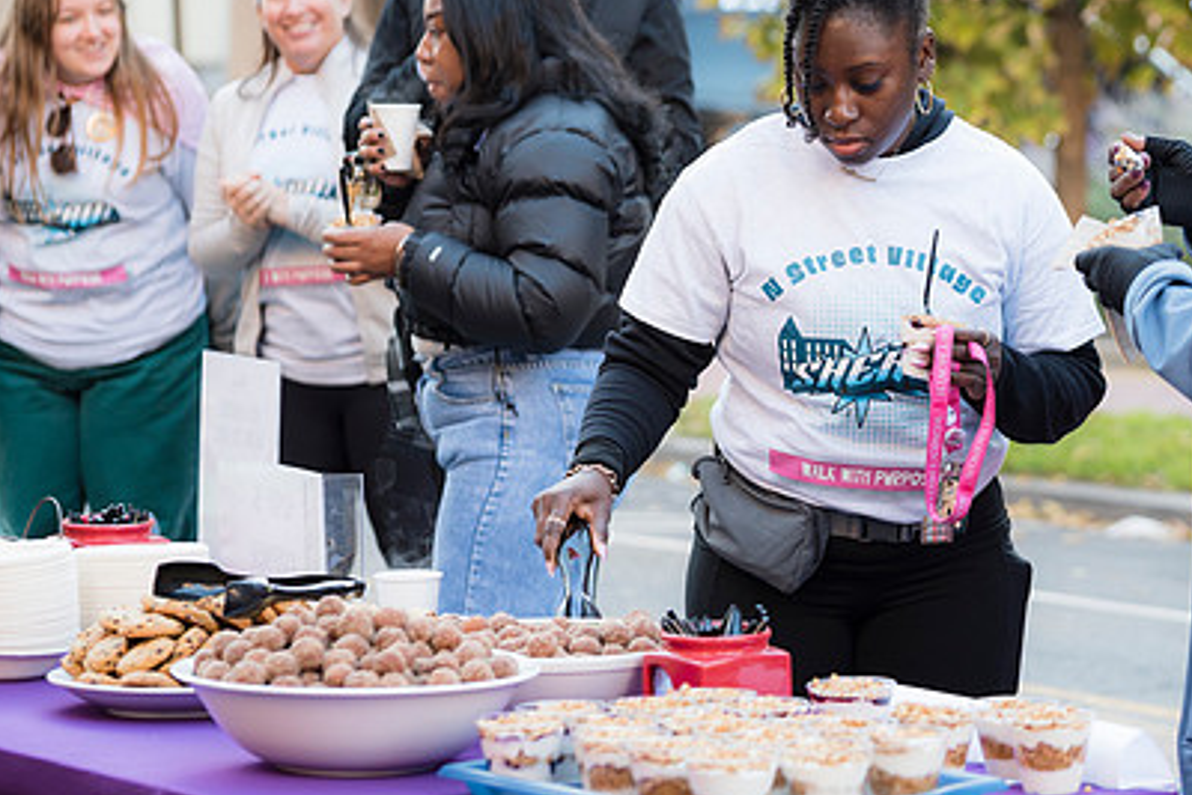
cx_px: 834
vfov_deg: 9.5
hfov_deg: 14.1
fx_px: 4803
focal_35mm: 145
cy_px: 228
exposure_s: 1/200
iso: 500
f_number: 4
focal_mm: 100
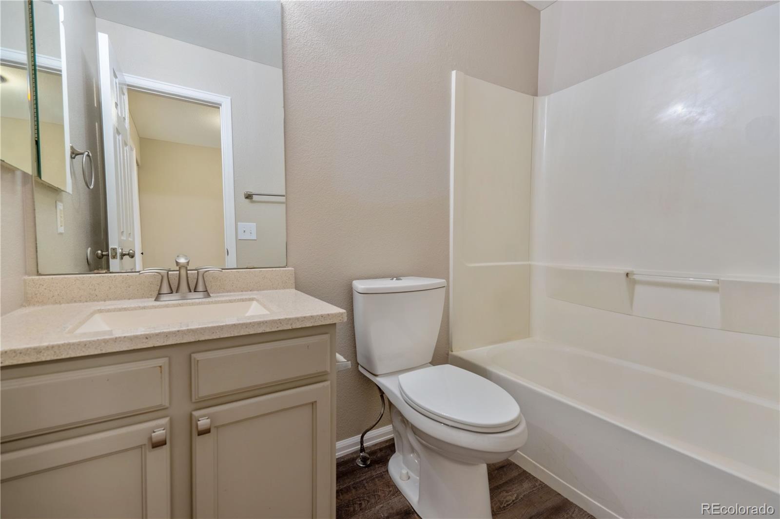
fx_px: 347
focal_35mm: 16
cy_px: 260
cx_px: 390
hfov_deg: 96.7
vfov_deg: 73.7
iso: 800
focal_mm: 16
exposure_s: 1/250
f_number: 6.3
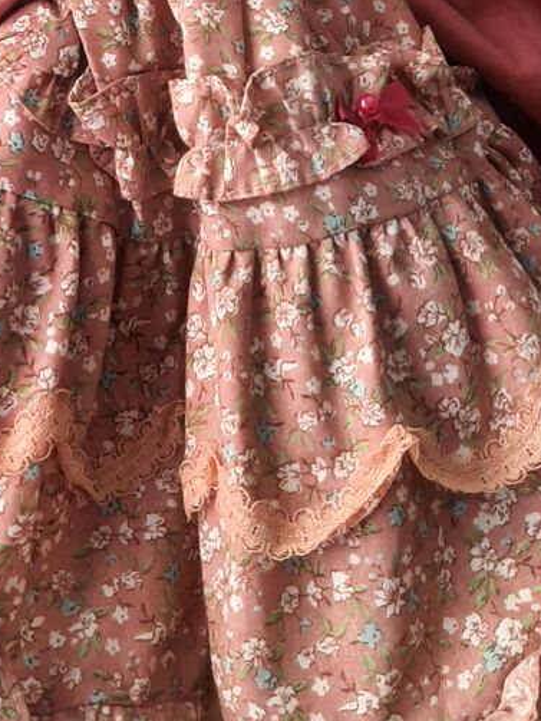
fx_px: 1437
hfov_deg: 21.3
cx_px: 214
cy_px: -34
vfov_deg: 26.4
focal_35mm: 69
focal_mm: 3.93
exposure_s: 1/100
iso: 80
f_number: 1.7
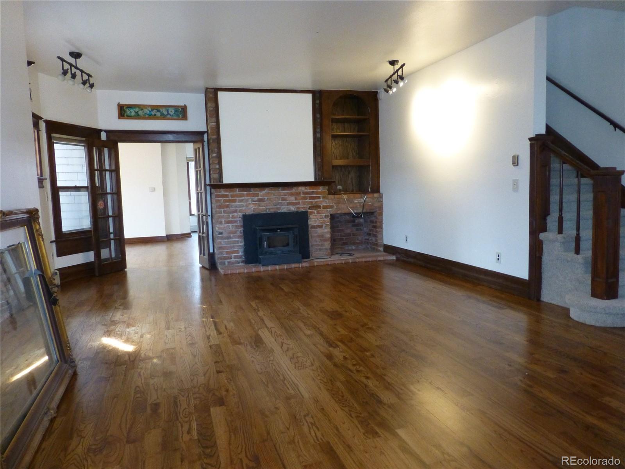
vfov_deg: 56.8
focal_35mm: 24
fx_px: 433
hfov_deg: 71.6
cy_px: 234
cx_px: 312
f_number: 3.3
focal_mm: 4.3
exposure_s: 1/60
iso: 500
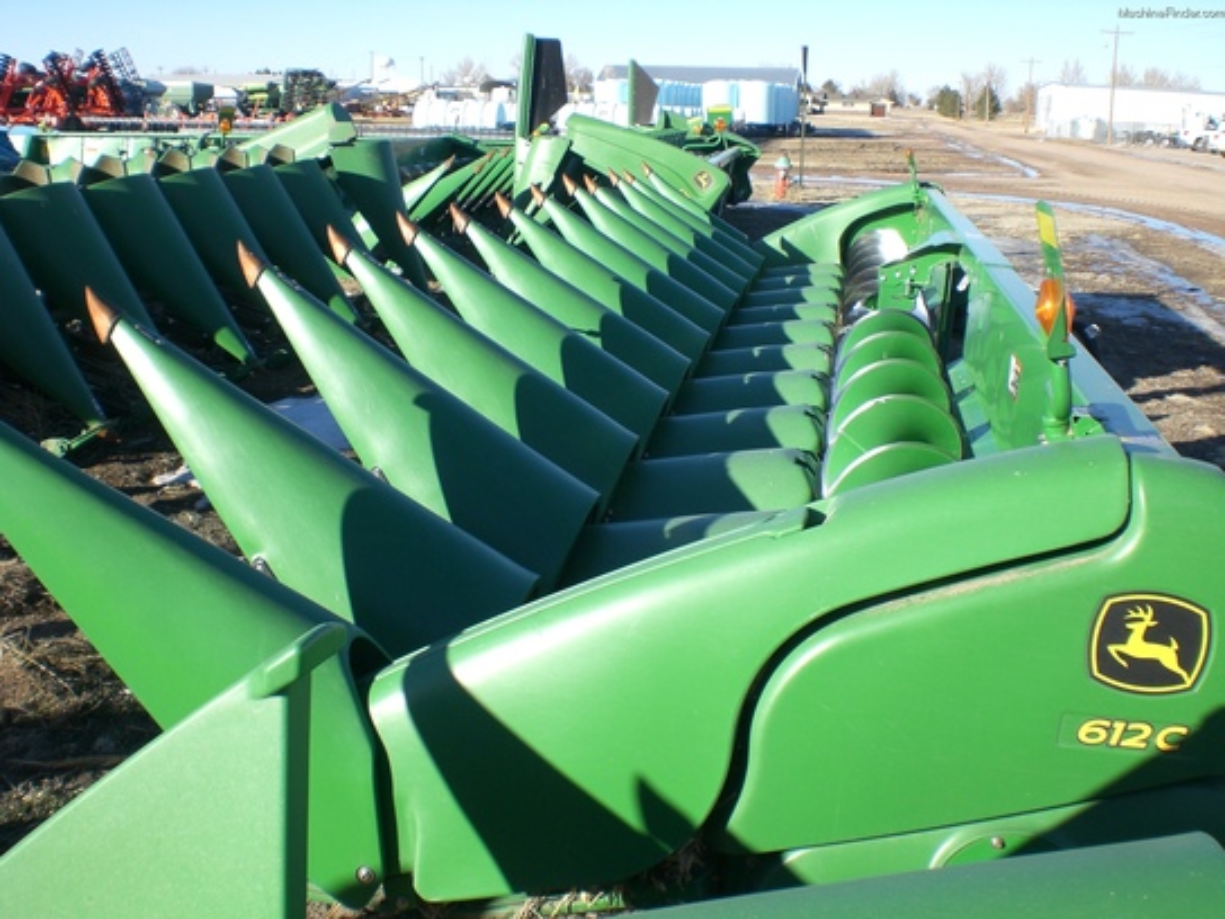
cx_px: 612
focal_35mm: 38
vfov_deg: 37.7
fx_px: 1345
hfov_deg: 49.0
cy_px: 460
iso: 50
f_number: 4.4
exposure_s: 1/320
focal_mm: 6.3
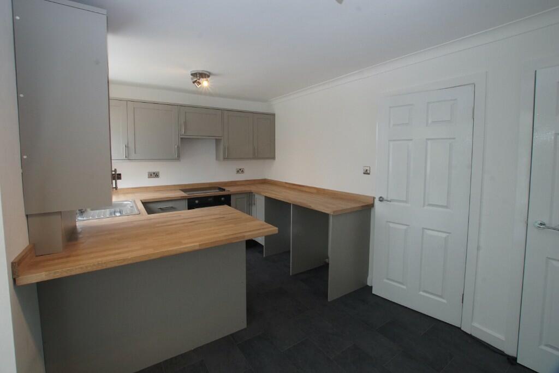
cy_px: 186
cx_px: 280
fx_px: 233
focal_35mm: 15
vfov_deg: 77.3
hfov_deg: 100.4
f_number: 13
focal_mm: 10
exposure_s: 1/60
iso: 1000
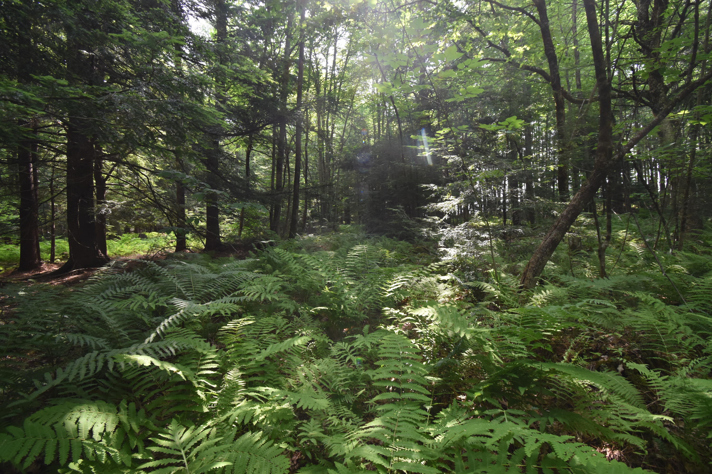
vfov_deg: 77.3
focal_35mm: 15
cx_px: 356
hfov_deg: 100.4
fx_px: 297
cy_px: 237
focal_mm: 10
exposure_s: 1/125
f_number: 5.6
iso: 400
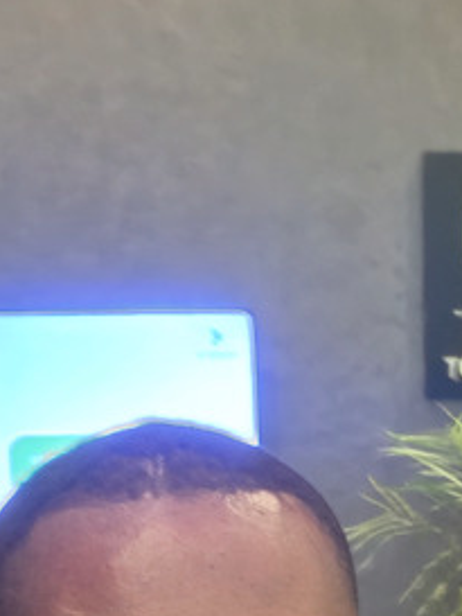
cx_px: 391
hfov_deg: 22.5
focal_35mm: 64
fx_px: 1138
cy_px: 602
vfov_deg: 28.5
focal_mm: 3.3
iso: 1000
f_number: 2.2
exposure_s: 1/16.7
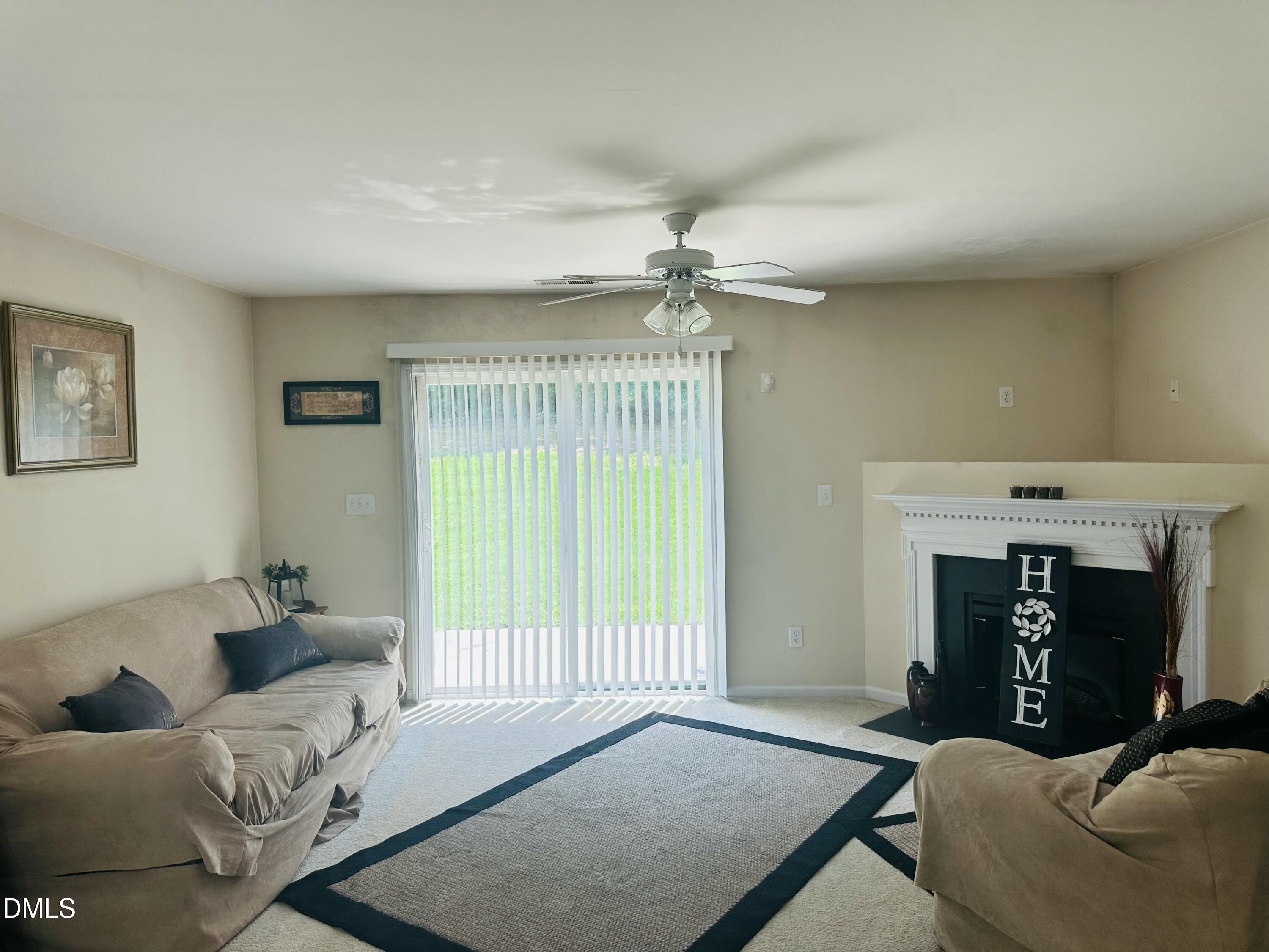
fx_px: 880
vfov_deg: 56.8
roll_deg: +0.7
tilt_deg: -1.4
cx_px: 634
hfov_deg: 71.6
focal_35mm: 24
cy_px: 476
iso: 80
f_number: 1.78
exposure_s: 1/503
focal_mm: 6.86
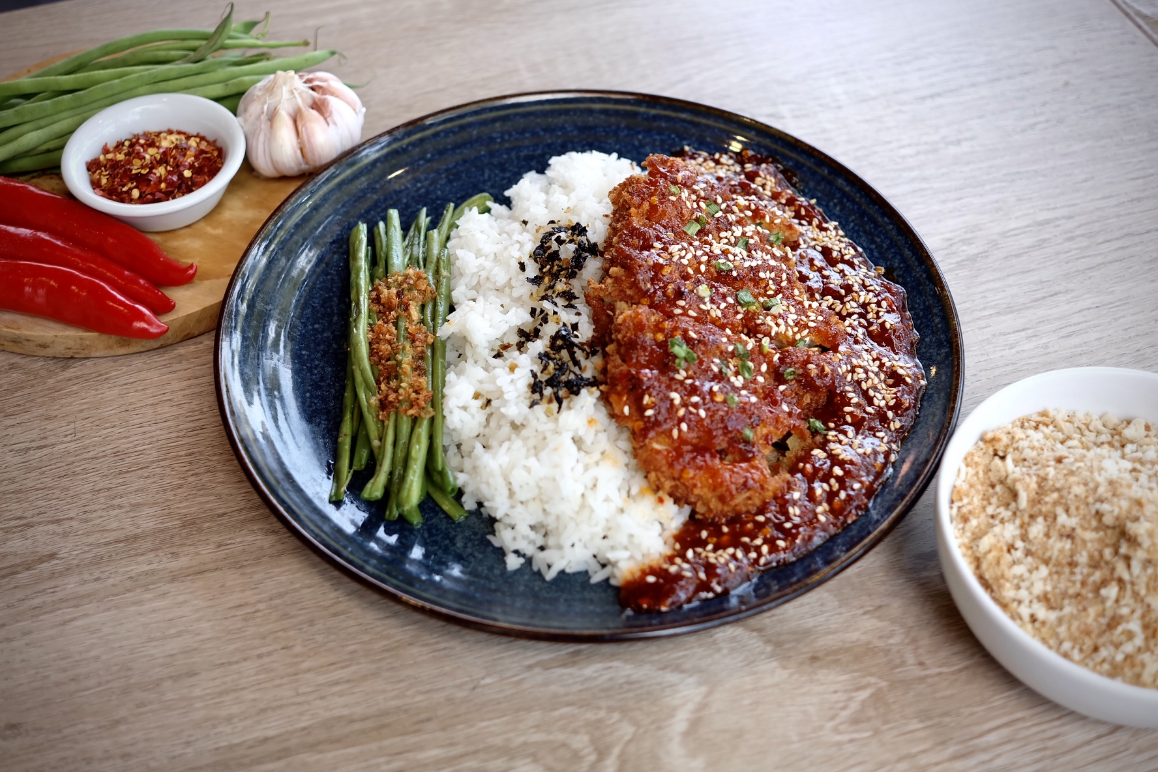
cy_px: 386
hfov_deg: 47.4
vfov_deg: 32.6
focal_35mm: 41
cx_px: 579
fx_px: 1319
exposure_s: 1/200
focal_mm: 27
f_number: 2.8
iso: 250
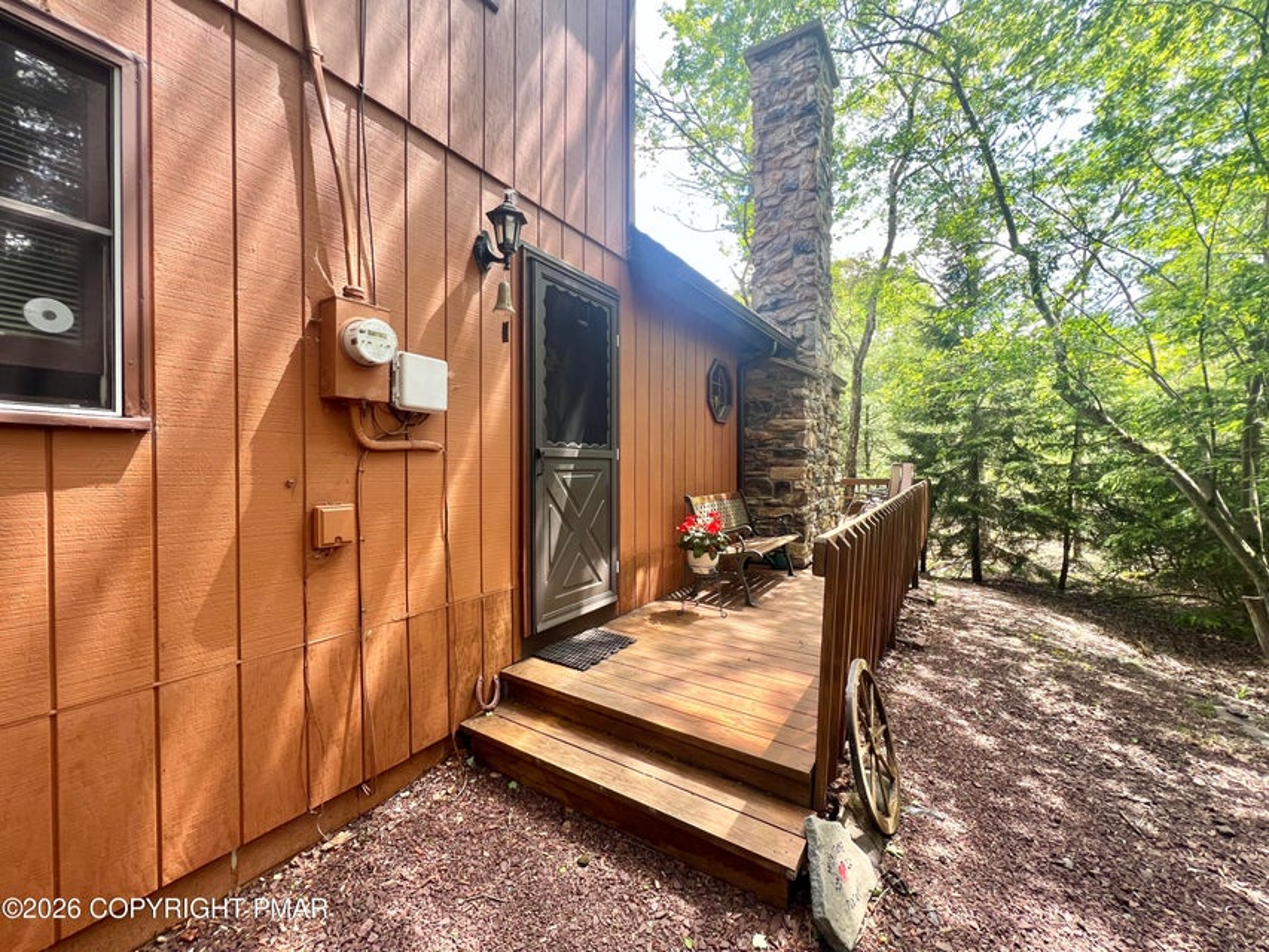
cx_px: 634
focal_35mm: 13
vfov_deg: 89.9
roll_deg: +0.4
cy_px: 476
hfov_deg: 106.2
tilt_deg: -1.3
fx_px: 477
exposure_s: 1/99
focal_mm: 1.57
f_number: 1.8
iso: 50
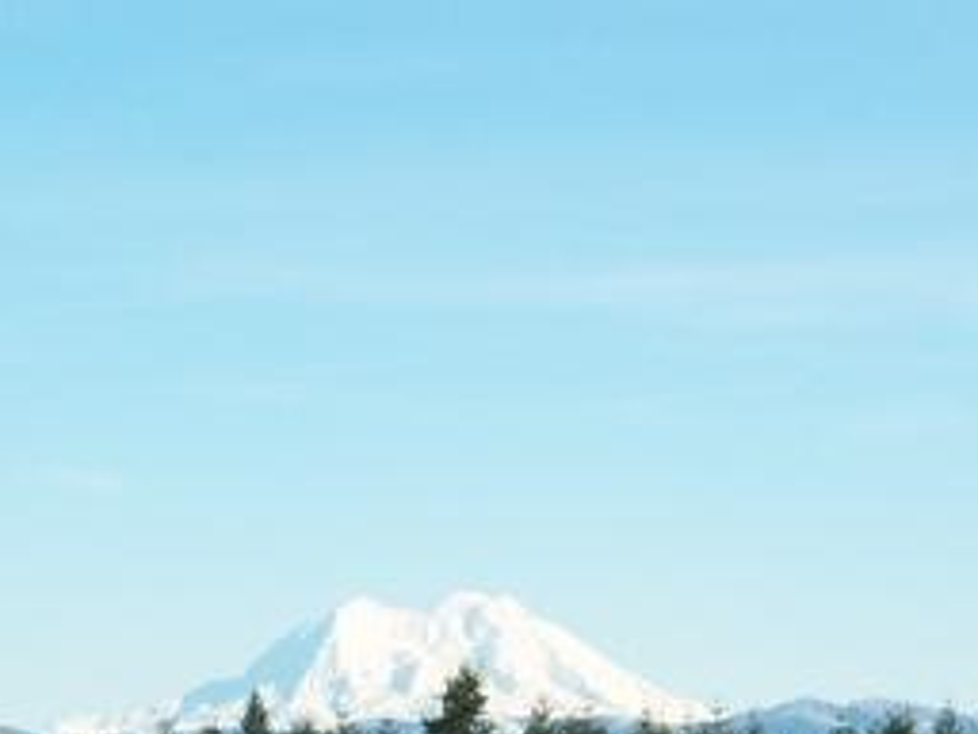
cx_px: 489
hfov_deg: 7.3
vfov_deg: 5.5
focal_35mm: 270
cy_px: 730
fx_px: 7628
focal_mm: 22.5
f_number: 4.9
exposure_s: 1/200
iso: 80
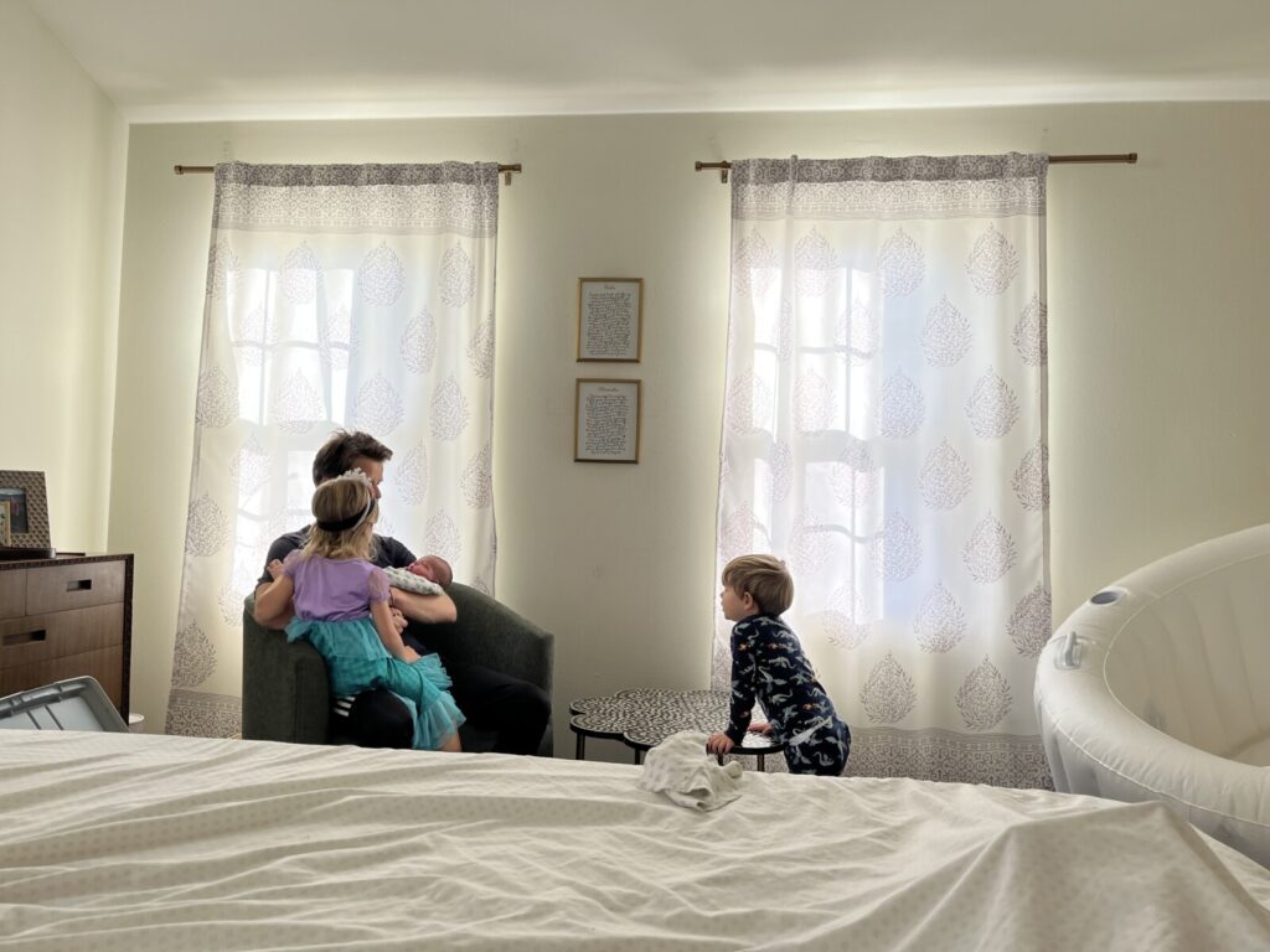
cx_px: 635
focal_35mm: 26
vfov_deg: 53.1
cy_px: 476
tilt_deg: +1.5
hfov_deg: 67.3
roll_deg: -1.5
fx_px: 954
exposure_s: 1/227
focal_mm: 5.1
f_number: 1.6
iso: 50
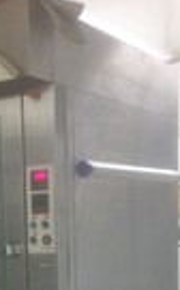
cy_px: 308
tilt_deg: -7.0
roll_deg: +2.1
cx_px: 0
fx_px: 638
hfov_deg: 15.8
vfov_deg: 24.1
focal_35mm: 81
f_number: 2.2
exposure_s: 1/33
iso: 250
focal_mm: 4.15
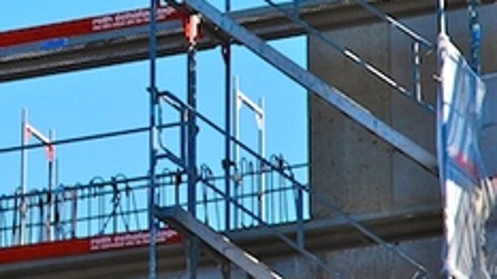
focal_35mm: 311
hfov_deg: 6.9
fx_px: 4098
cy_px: -14
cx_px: 10
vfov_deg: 3.9
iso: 100
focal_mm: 70
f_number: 5
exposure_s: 1/400
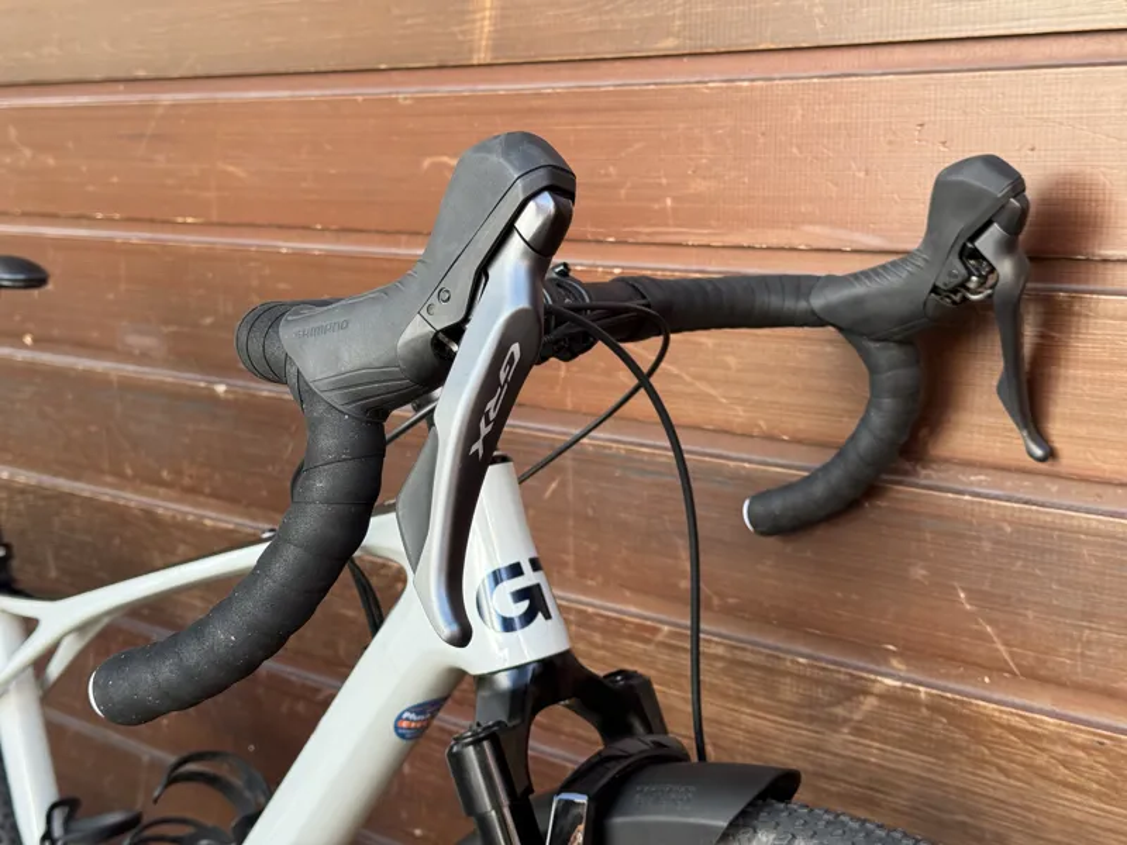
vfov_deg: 30.3
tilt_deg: -8.9
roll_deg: +0.2
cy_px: 422
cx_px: 564
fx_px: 1563
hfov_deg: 39.7
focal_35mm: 48
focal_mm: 6.76
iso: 100
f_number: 1.78
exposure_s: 1/143
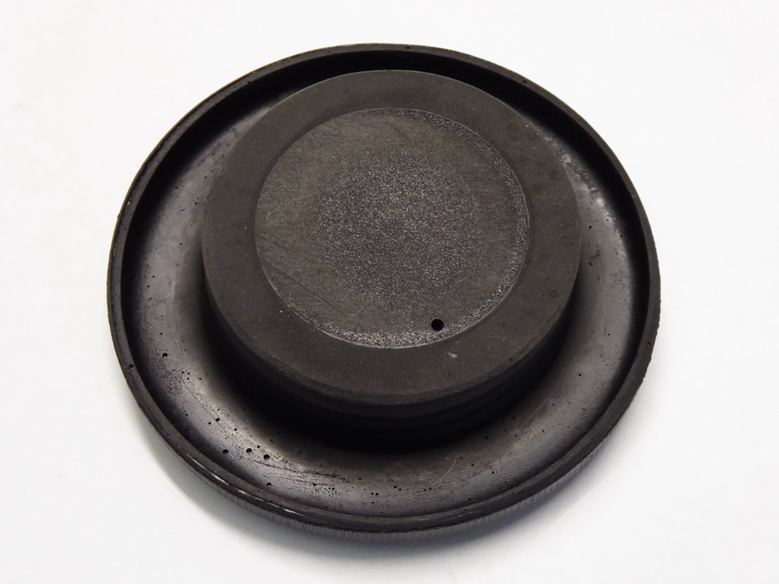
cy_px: 292
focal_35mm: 75
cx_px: 390
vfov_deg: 19.6
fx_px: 1688
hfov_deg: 26.0
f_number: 4.5
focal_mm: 12.5
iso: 400
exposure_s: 1/20
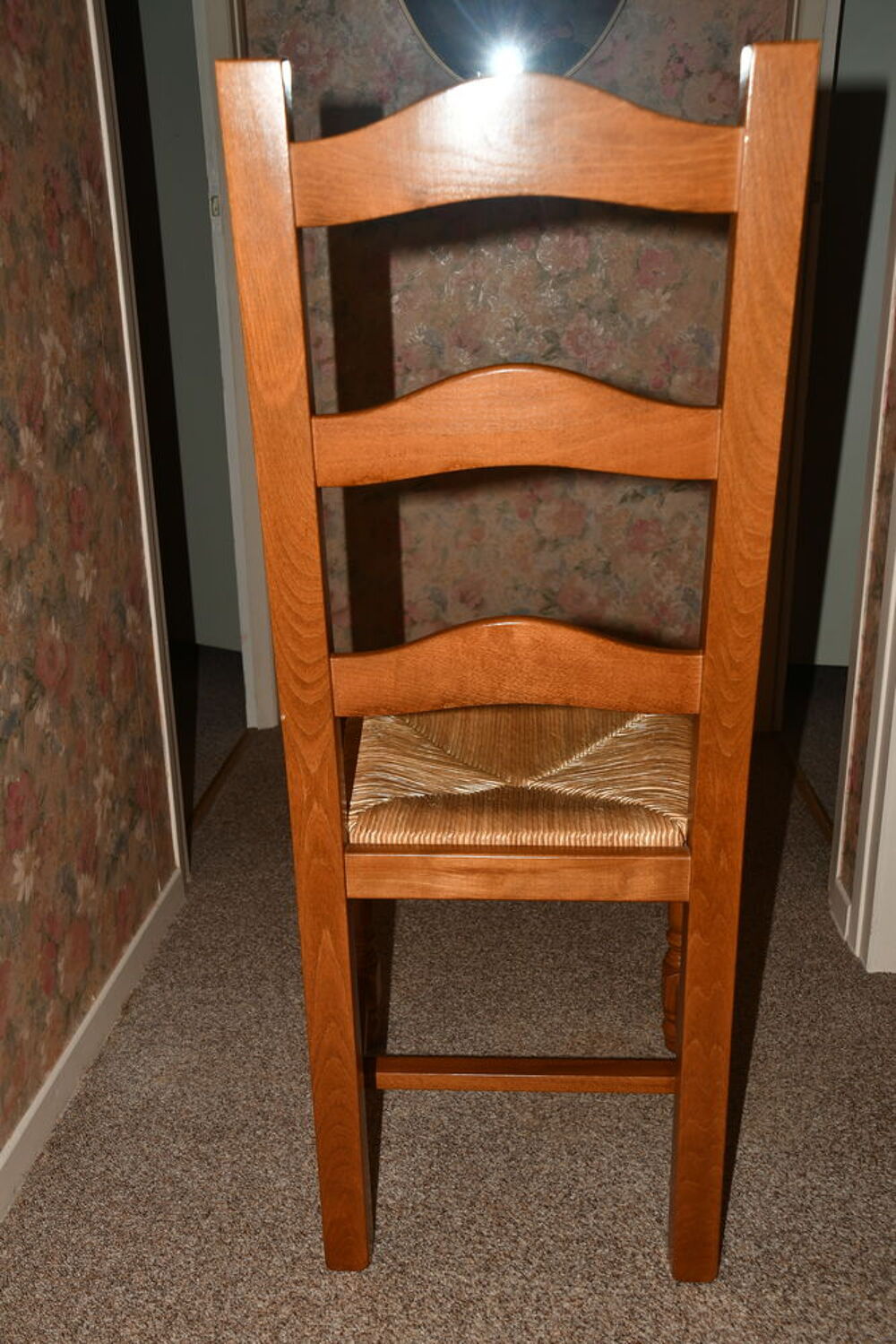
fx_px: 1231
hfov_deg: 40.0
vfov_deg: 57.2
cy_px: 672
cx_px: 448
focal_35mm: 33
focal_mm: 22
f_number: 6.3
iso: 100
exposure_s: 1/160
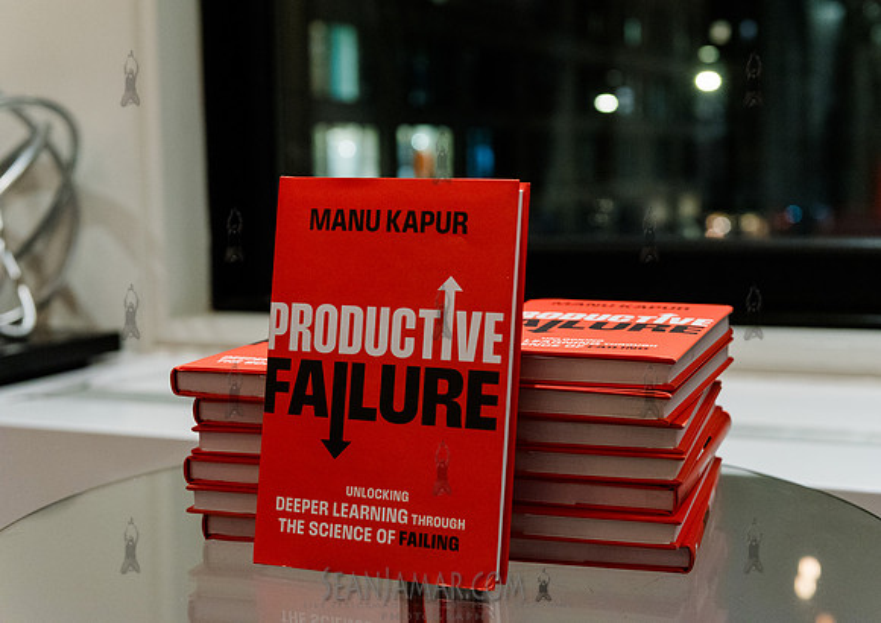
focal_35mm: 58
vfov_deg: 24.2
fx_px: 1455
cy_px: 305
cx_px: 476
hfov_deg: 33.7
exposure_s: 1/200
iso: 6400
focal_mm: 55
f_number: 4
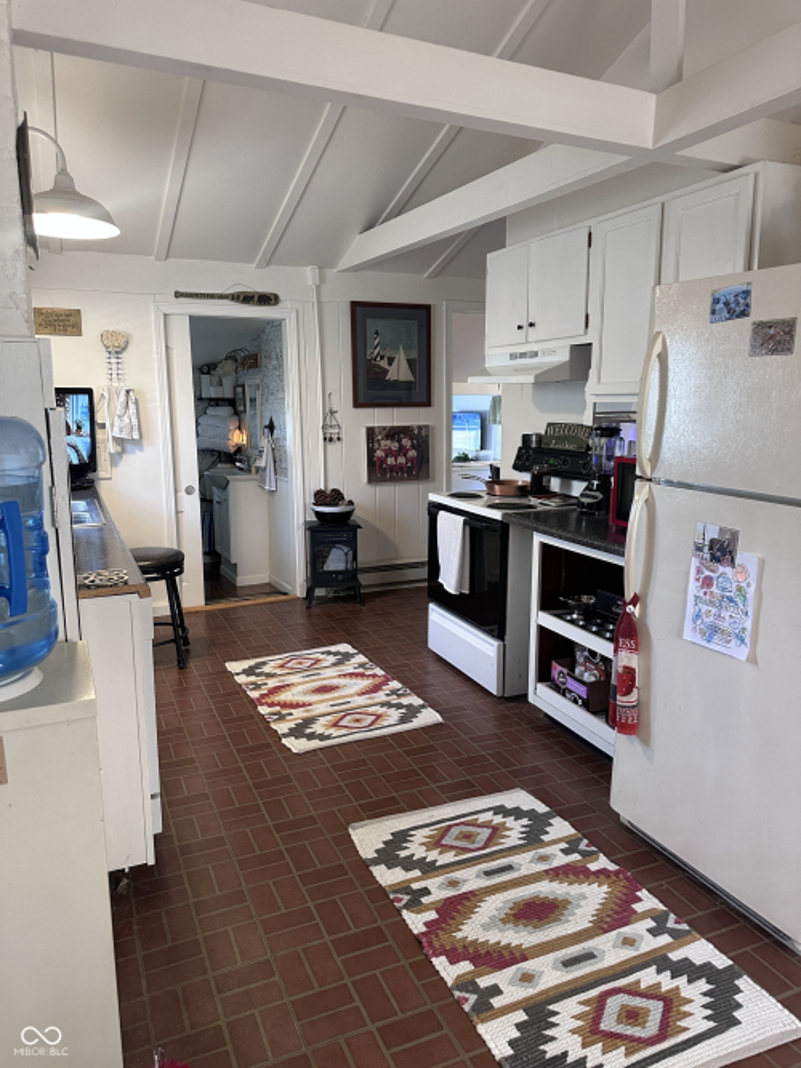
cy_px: 534
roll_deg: -0.6
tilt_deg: -8.7
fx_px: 741
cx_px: 400
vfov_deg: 71.6
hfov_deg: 56.8
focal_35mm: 24
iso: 320
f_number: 1.78
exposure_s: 1/60
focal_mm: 6.86
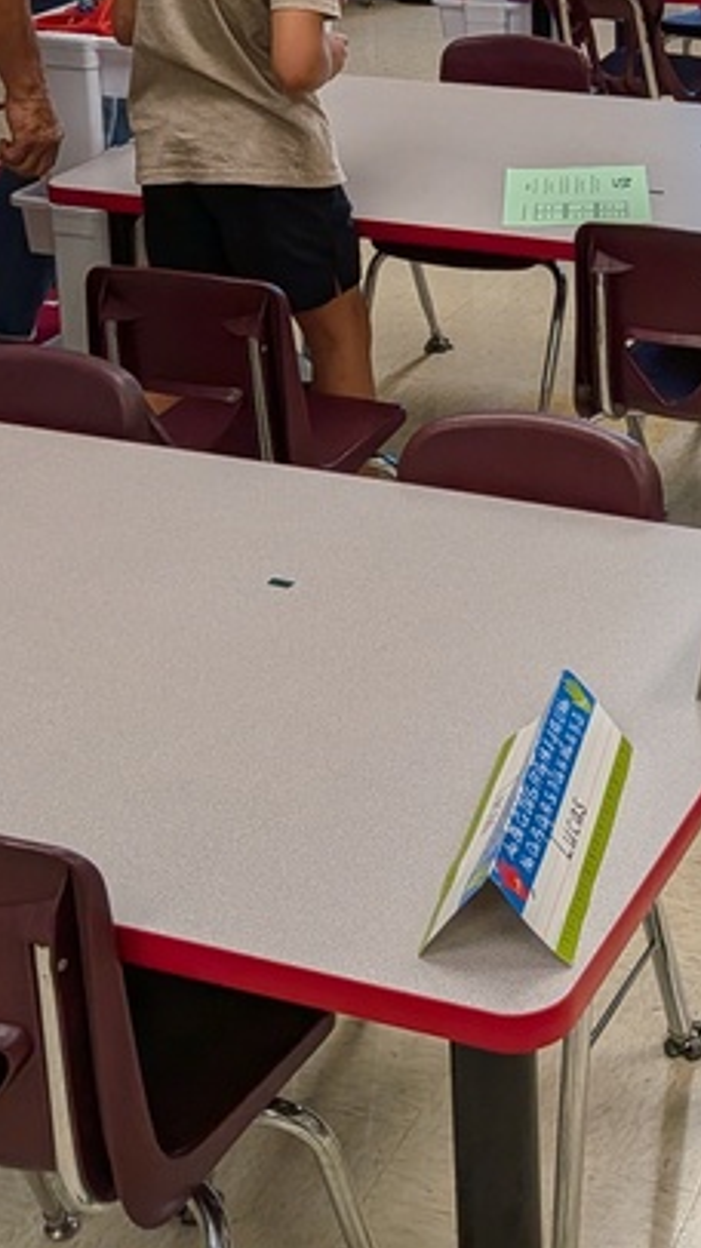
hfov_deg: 17.9
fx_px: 2184
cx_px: 664
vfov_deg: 29.9
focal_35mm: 66
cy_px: 22
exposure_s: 1/120
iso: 24
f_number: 1.7
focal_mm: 4.53
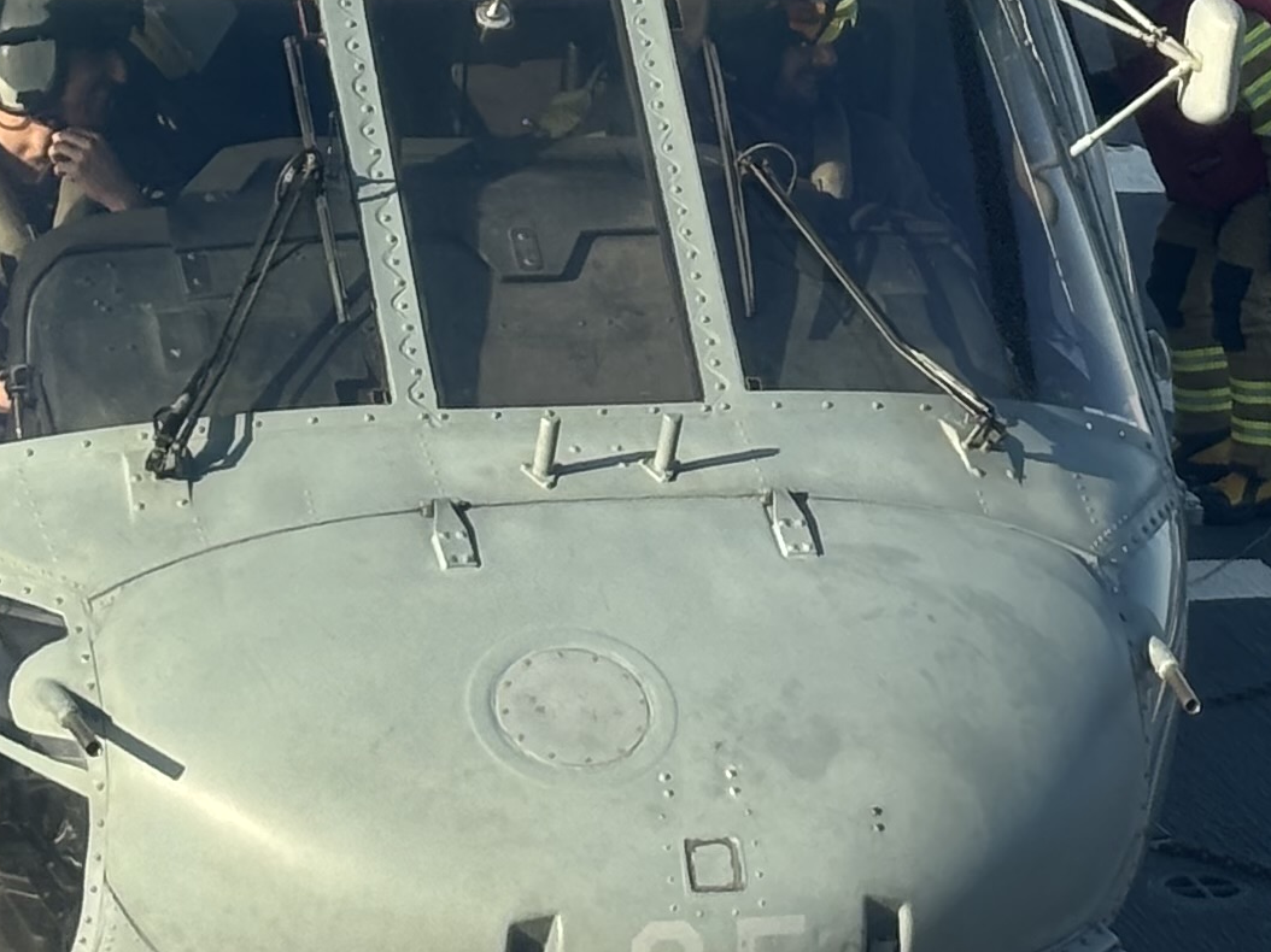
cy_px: -117
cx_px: 1224
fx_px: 7305
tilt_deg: -9.9
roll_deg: -3.2
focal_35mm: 199
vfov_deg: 7.4
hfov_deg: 9.9
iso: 32
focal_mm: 5.96
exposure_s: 1/1233
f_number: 1.6
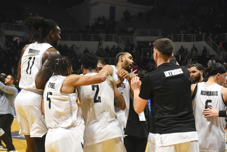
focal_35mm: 70
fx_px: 442
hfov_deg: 28.8
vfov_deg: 19.5
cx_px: 114
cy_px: 76
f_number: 5
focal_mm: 70
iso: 5000
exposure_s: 1/1000
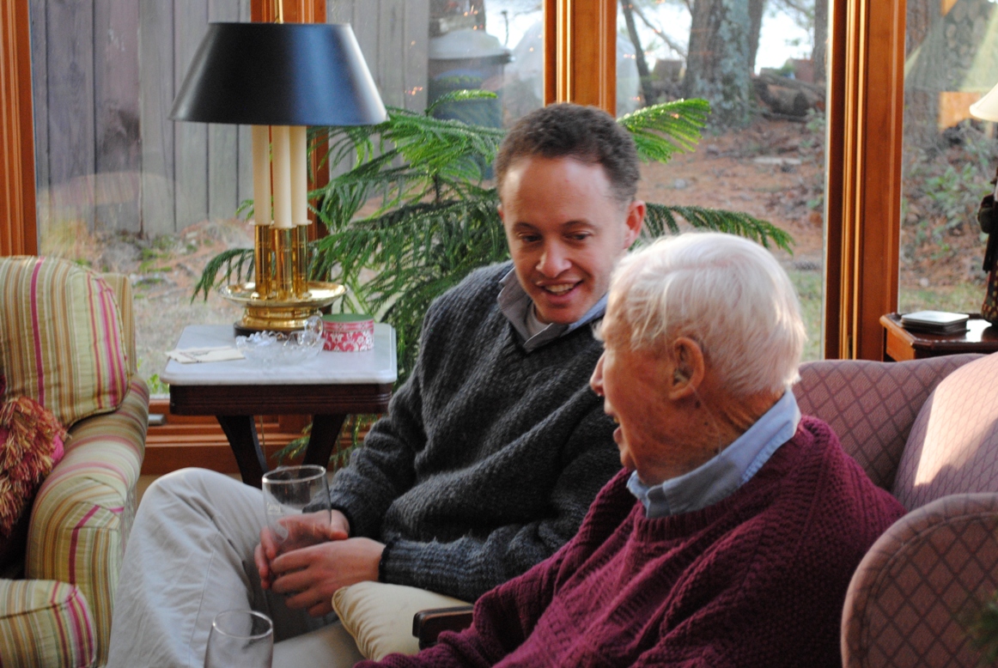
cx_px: 499
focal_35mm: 82
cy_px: 334
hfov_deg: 24.6
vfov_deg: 16.6
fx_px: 2290
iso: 800
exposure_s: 1/25
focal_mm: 55
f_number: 5.6
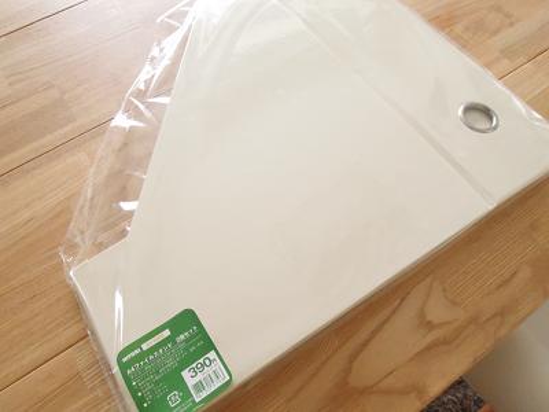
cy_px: 206
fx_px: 381
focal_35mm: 24
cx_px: 274
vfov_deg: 56.8
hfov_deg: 71.6
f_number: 7.1
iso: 1600
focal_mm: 4.3
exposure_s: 1/13
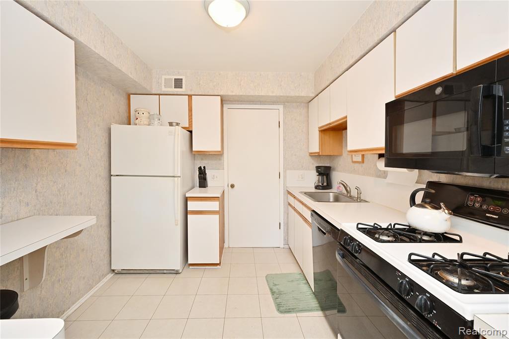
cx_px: 254
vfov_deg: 81.2
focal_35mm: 14
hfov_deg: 104.3
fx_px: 198
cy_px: 170
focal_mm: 14
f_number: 8
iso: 1000
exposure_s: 1/60
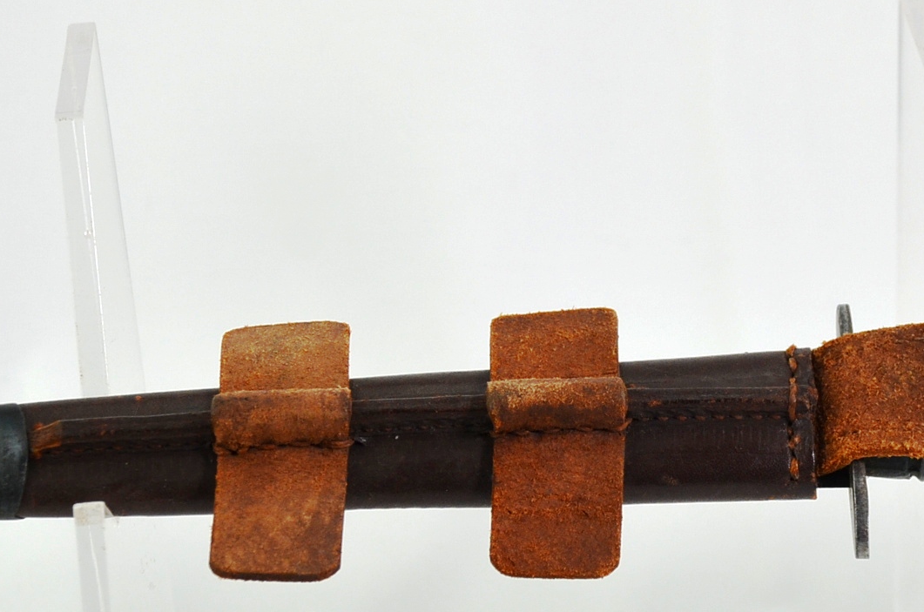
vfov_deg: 6.8
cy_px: 417
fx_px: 5175
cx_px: 619
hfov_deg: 10.2
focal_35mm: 202
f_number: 5
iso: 400
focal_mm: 58
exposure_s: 1/250
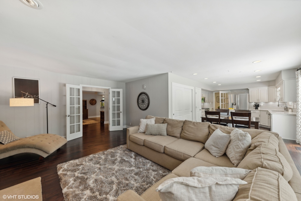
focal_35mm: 13
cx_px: 150
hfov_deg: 108.3
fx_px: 109
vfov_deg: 85.5
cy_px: 100
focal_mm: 13
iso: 200
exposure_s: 1/3.33
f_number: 9
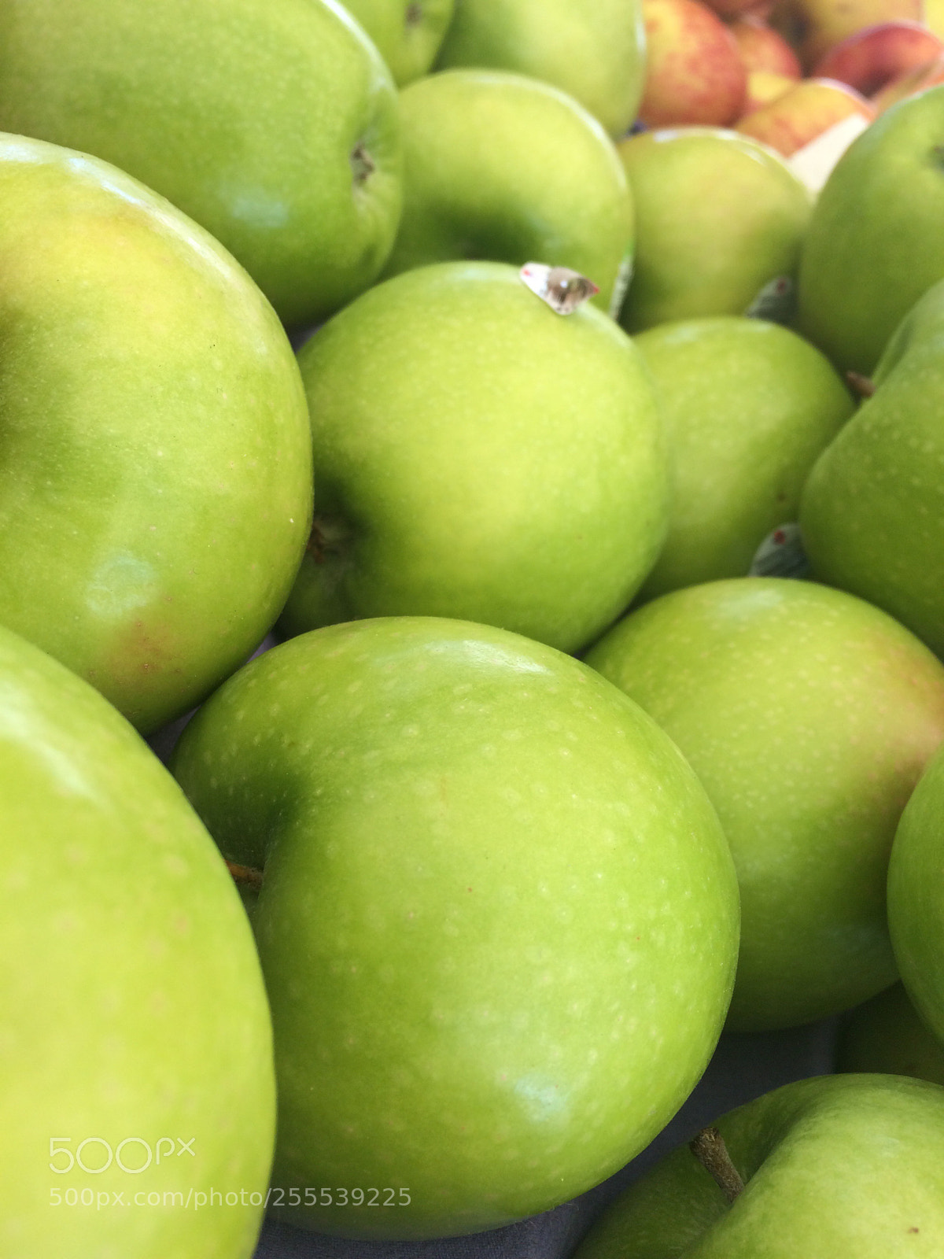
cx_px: 472
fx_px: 1054
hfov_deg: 48.2
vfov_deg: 61.7
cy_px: 630
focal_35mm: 29
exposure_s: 1/214
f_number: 2.2
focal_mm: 4.15
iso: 32
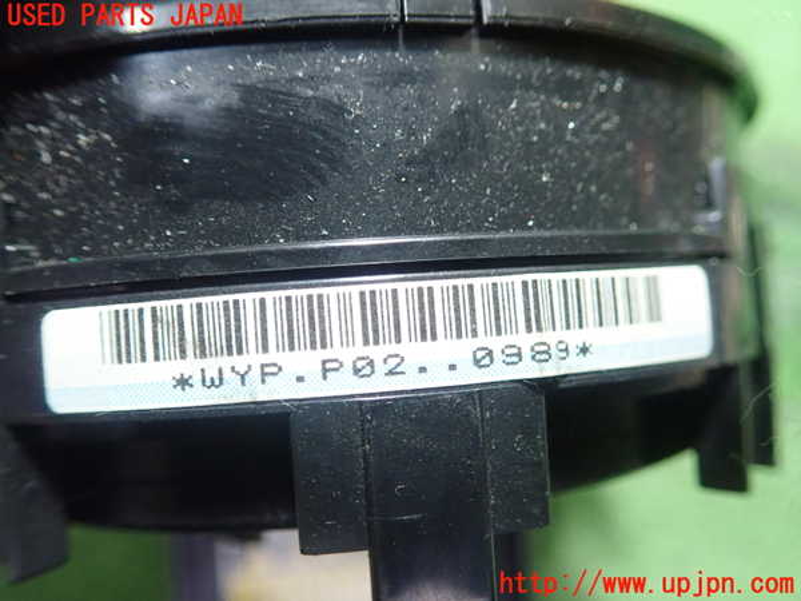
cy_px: 300
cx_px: 400
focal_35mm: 30
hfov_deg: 60.0
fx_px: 694
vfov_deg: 46.8
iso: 800
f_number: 2.3
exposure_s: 1/60
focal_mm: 5.5
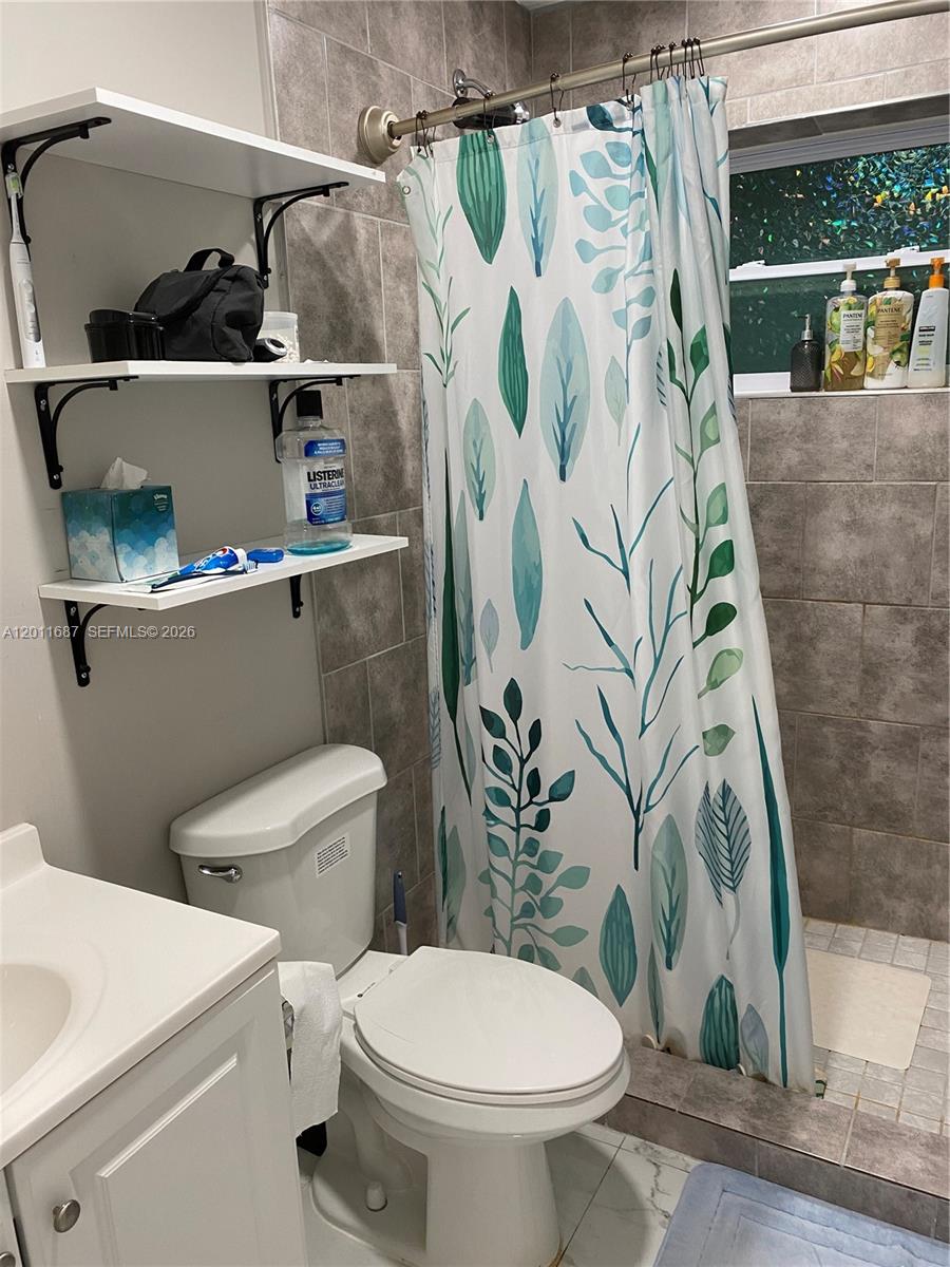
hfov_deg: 53.1
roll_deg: +2.3
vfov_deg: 67.3
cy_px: 634
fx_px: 951
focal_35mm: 26
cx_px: 475
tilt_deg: -13.3
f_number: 1.8
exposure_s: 1/60
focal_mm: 4.25
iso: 100
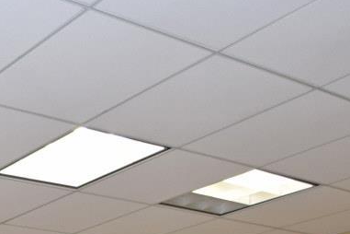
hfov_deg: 24.6
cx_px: -164
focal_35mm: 65
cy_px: 442
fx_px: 632
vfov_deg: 16.7
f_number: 4.5
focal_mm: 11
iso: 800
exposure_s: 1/80
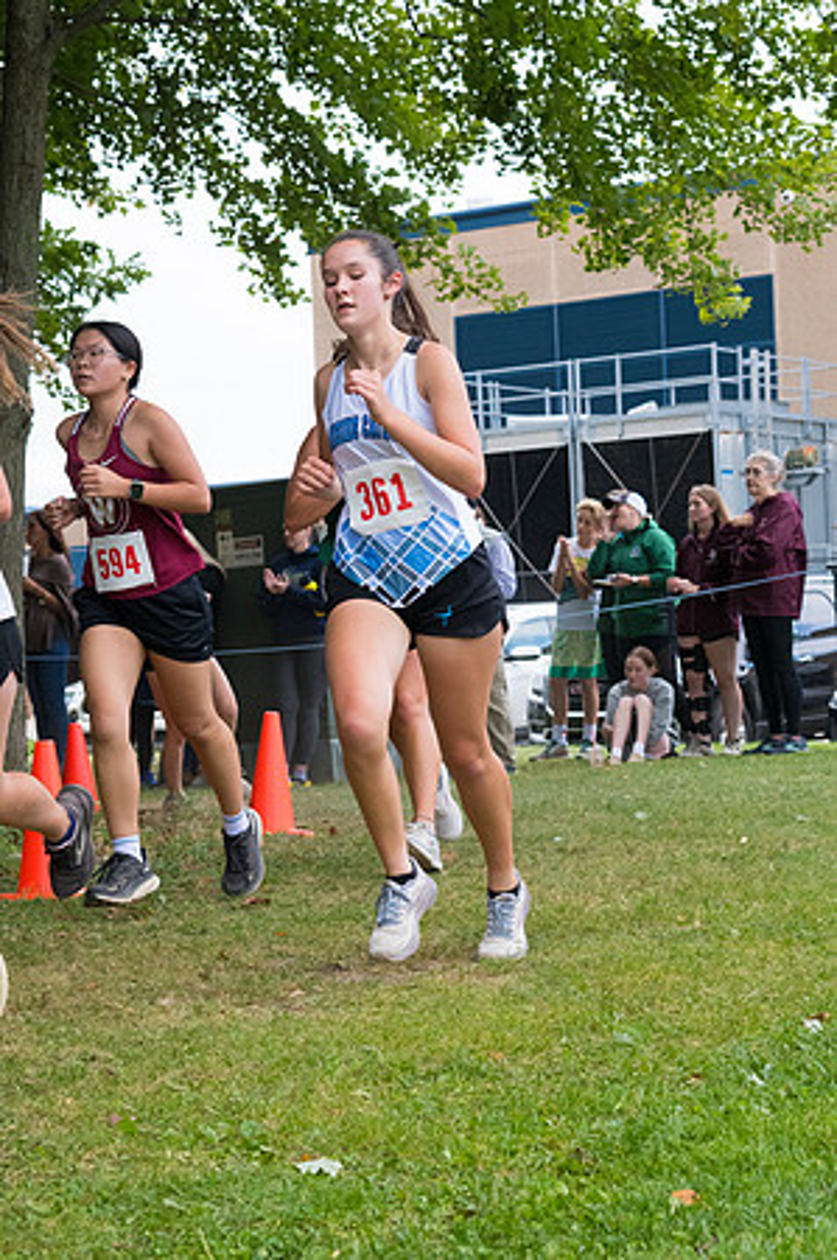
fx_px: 2726
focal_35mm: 78
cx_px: 418
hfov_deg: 17.5
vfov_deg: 26.0
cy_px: 630
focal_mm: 52
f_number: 5.6
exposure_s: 1/1250
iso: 2000
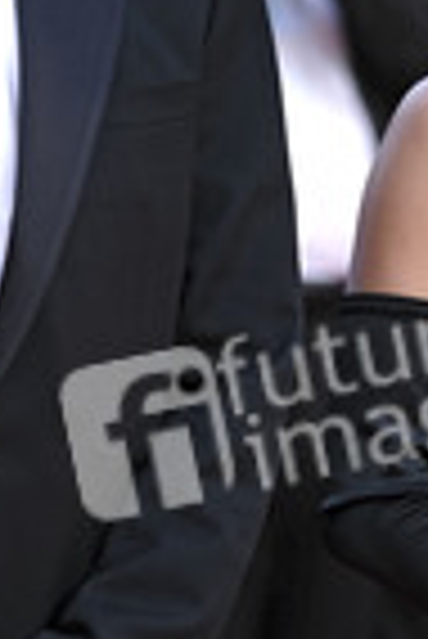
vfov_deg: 5.4
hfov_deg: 3.6
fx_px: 6742
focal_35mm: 379
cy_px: 189
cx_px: -117
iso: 200
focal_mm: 90
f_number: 2
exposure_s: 1/200
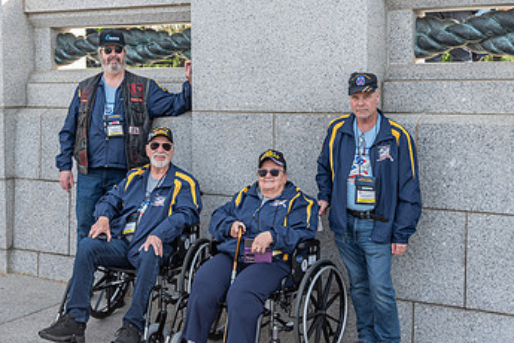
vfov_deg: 24.5
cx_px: 267
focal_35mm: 55
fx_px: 785
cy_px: 120
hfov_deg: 36.2
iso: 100
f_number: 4
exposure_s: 1/125
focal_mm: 31
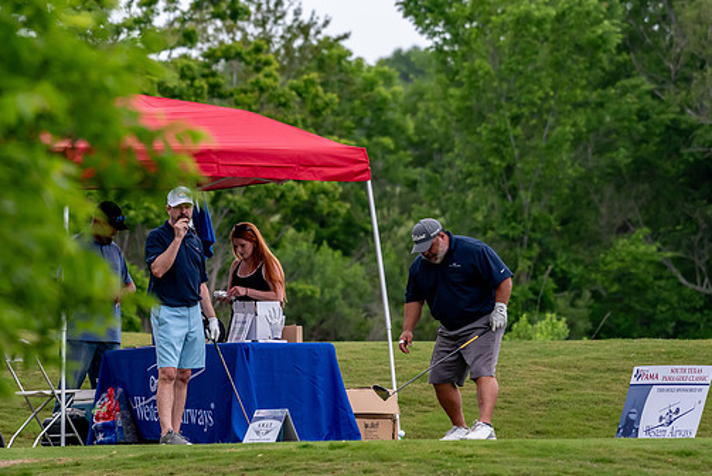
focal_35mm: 467
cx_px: 328
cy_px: 229
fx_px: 9241
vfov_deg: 2.9
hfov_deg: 4.4
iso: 1000
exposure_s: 1/2000
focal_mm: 270
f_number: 5.6
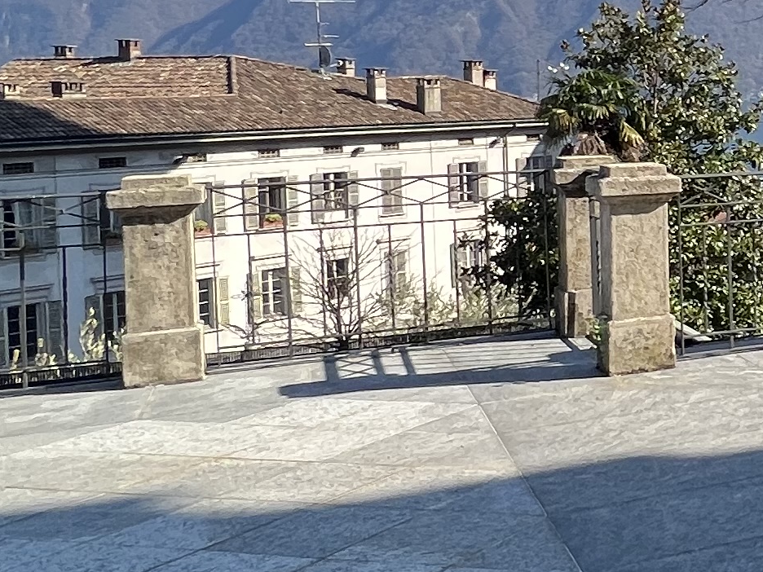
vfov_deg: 25.7
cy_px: 124
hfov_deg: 25.2
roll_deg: +0.9
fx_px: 1234
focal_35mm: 56
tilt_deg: -2.3
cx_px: 1169
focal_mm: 1.57
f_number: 1.8
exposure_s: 1/1248
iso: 32
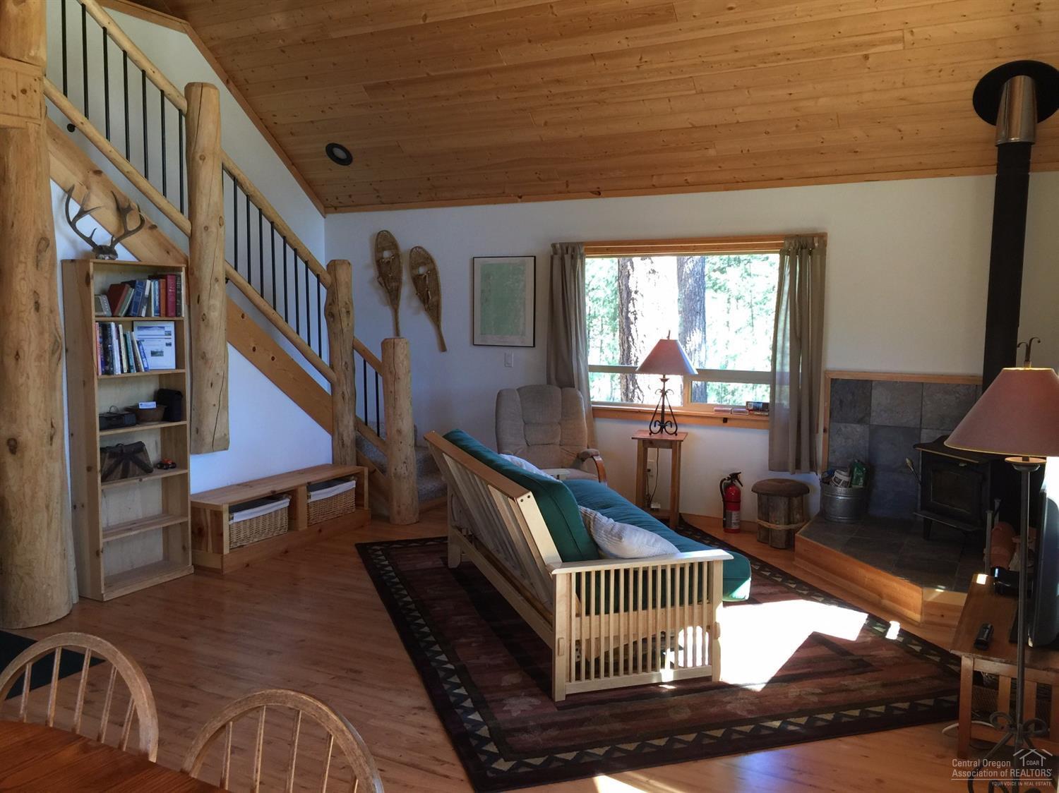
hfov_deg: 61.7
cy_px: 396
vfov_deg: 48.2
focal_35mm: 29
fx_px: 887
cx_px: 530
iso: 40
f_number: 2.2
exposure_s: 1/30
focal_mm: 4.15
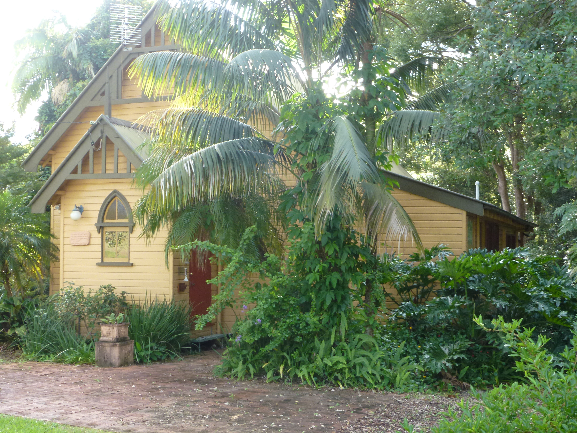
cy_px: 216
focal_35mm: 45
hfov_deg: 42.1
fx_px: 750
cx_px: 288
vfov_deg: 32.2
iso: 200
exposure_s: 1/80
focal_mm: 8
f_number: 4
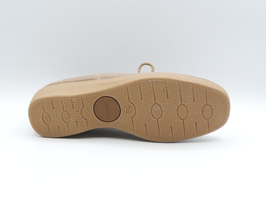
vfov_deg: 29.1
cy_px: 100
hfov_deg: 38.2
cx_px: 133
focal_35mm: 50
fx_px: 384
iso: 100
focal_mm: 5
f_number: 4.5
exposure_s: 1/200
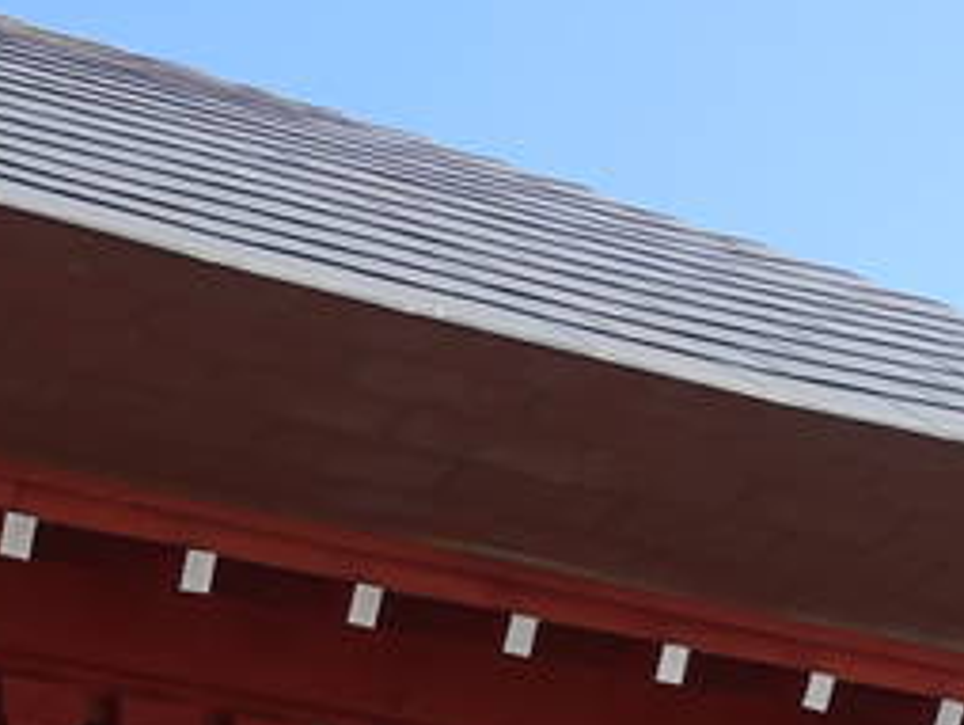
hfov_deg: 17.2
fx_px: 3038
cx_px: -205
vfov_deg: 12.6
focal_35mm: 109
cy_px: 1230
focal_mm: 8.8
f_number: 5.6
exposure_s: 1/200
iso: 125
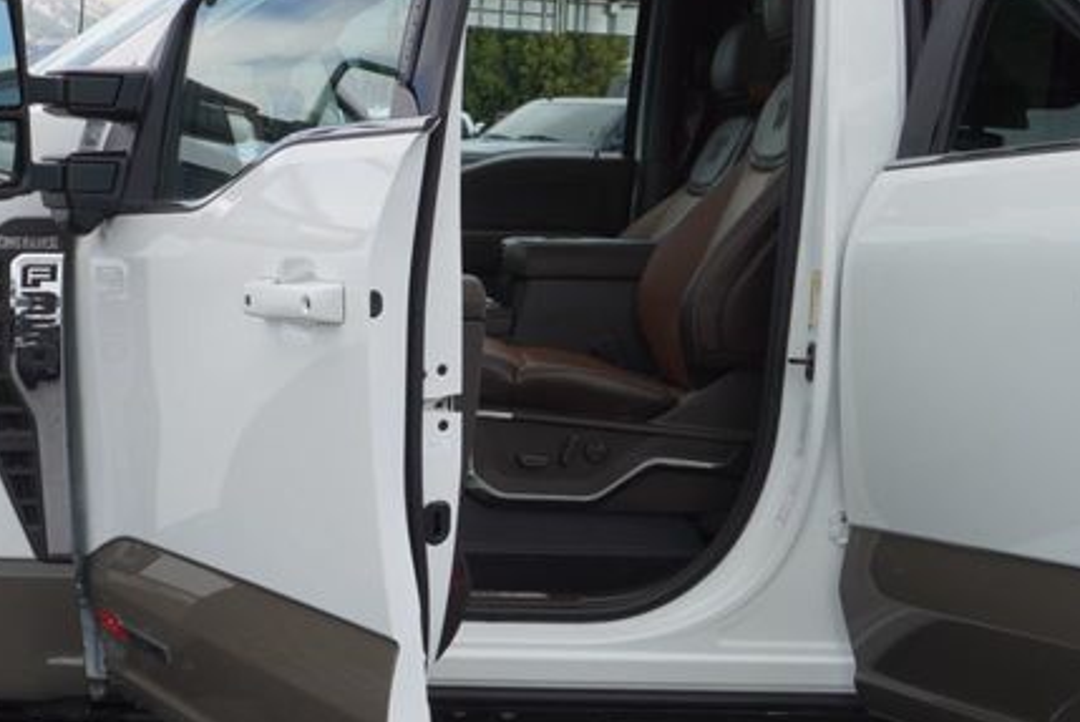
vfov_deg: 18.1
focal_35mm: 75
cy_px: 463
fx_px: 2258
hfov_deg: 26.6
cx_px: 305
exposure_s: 1/200
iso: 100
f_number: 6.3
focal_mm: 21
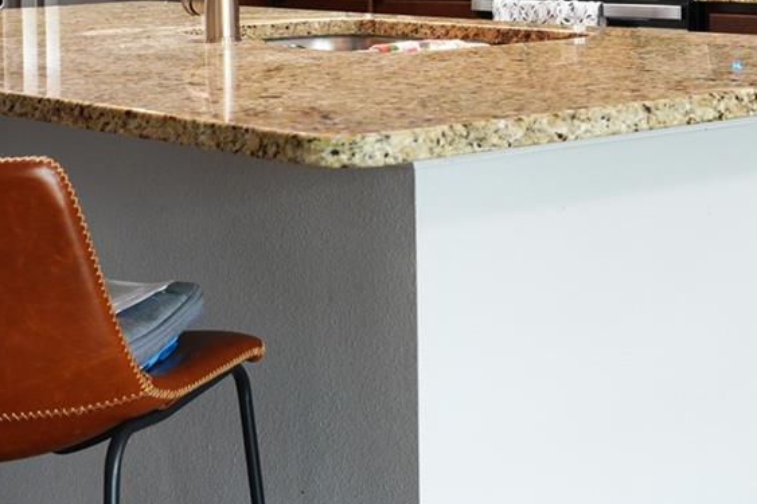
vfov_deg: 14.4
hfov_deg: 22.4
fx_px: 1913
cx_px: 438
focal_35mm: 91
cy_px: -163
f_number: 6.3
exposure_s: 1/13
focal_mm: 32
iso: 1250
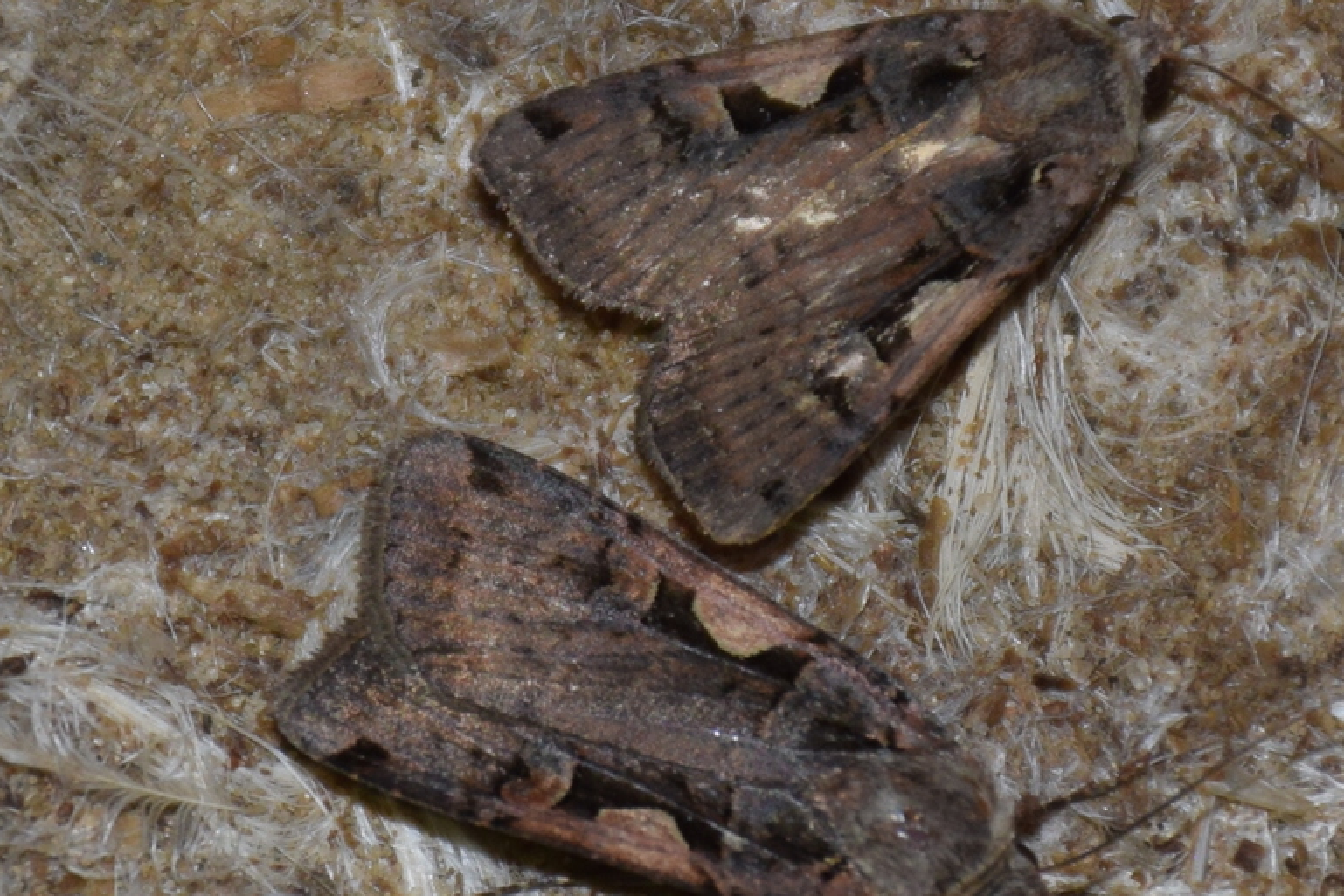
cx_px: 739
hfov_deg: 7.9
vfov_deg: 5.2
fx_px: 9783
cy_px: 480
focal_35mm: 262
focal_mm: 140
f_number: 5.6
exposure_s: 1/60
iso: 320
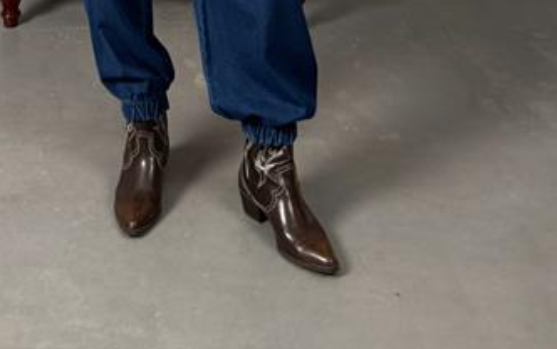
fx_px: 1094
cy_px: -367
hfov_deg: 28.4
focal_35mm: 72
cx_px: 185
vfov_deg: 14.7
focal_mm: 6.76
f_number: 1.78
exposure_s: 1/98
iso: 200
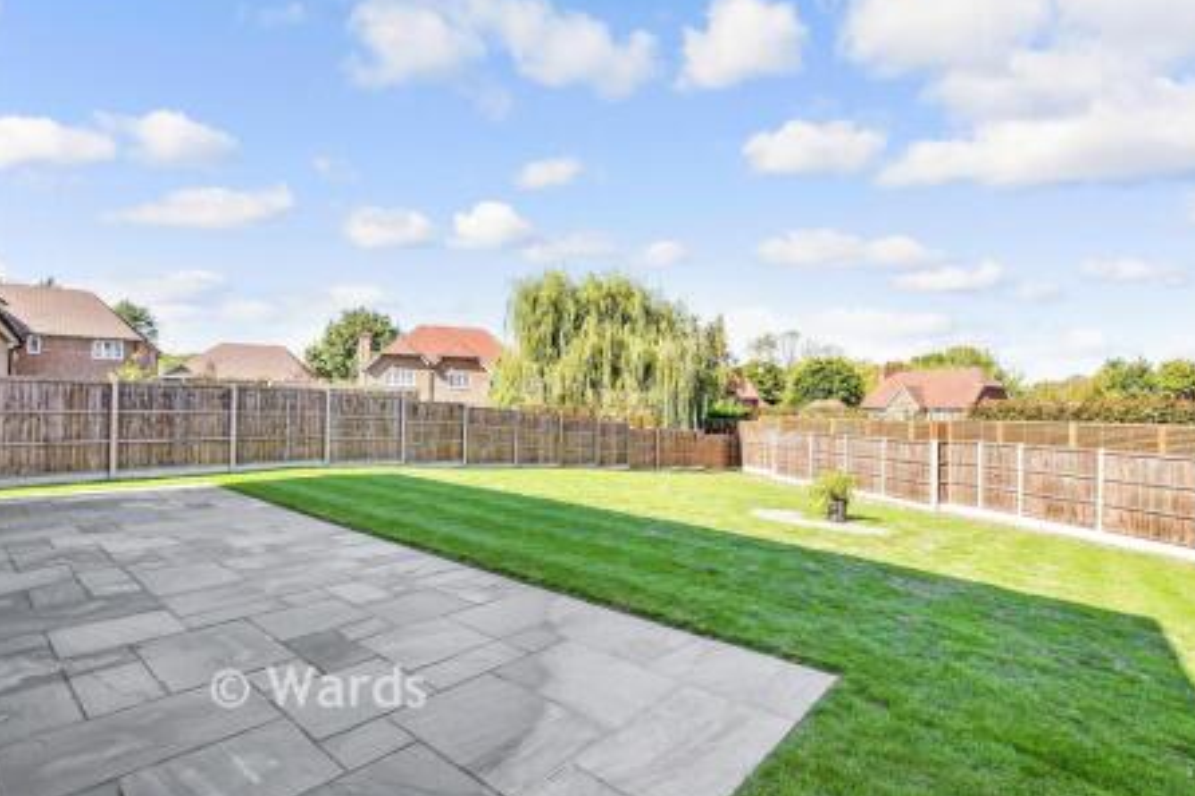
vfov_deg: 73.7
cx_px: 624
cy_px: 395
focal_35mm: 16
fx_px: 531
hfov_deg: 96.7
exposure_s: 1/320
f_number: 8
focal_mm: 10
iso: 320
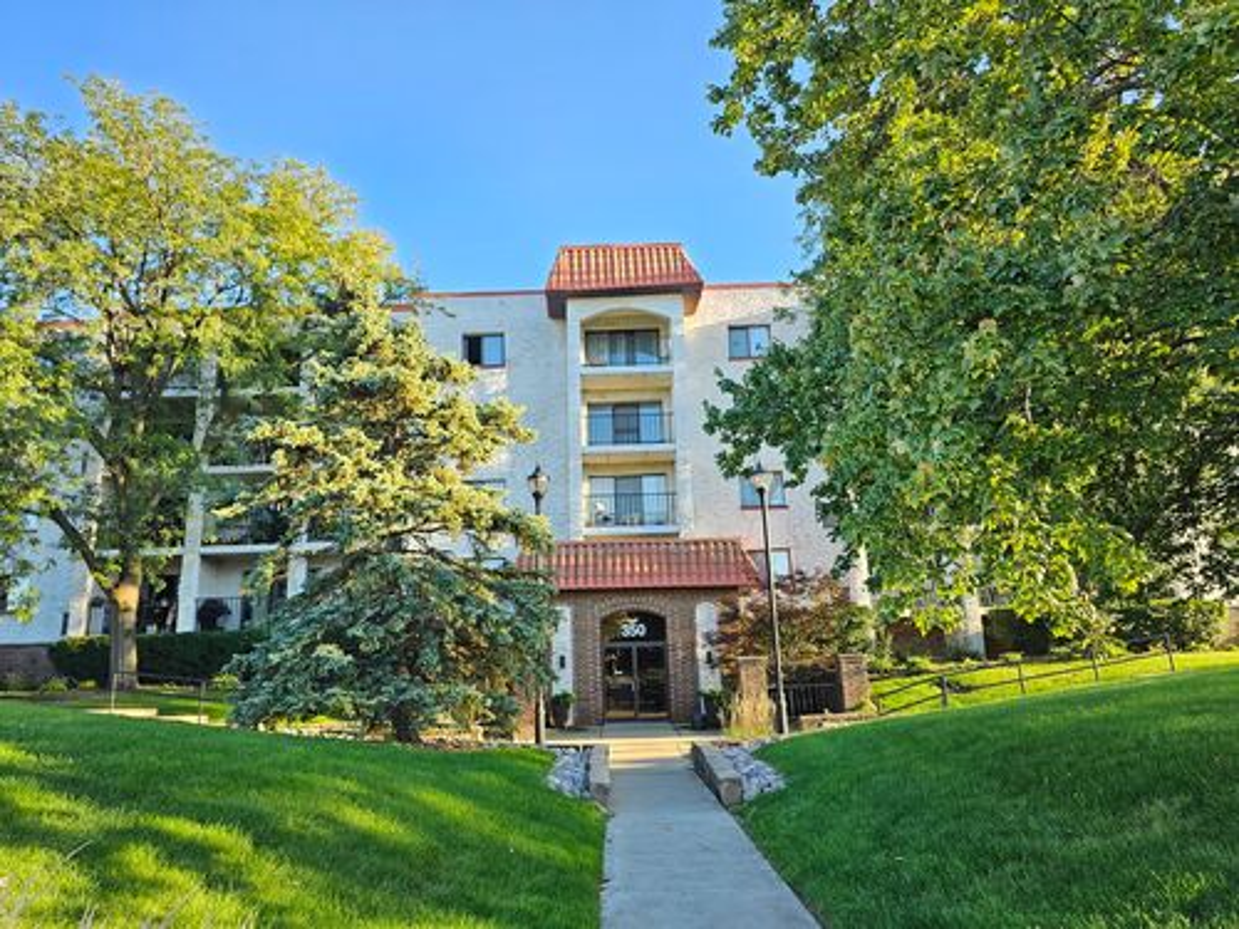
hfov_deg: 73.9
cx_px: 620
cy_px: 464
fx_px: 823
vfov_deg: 58.9
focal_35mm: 23
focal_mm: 6.3
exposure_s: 1/180
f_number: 1.7
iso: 32
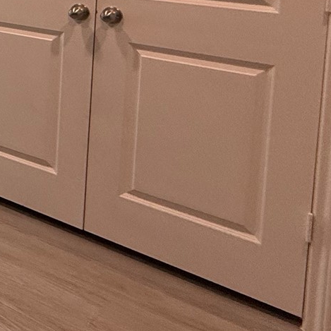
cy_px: -55
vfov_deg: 28.1
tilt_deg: -3.3
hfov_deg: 19.2
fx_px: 584
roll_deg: +0.4
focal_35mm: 54
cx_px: -325
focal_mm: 2.22
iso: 125
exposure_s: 1/120
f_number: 2.2
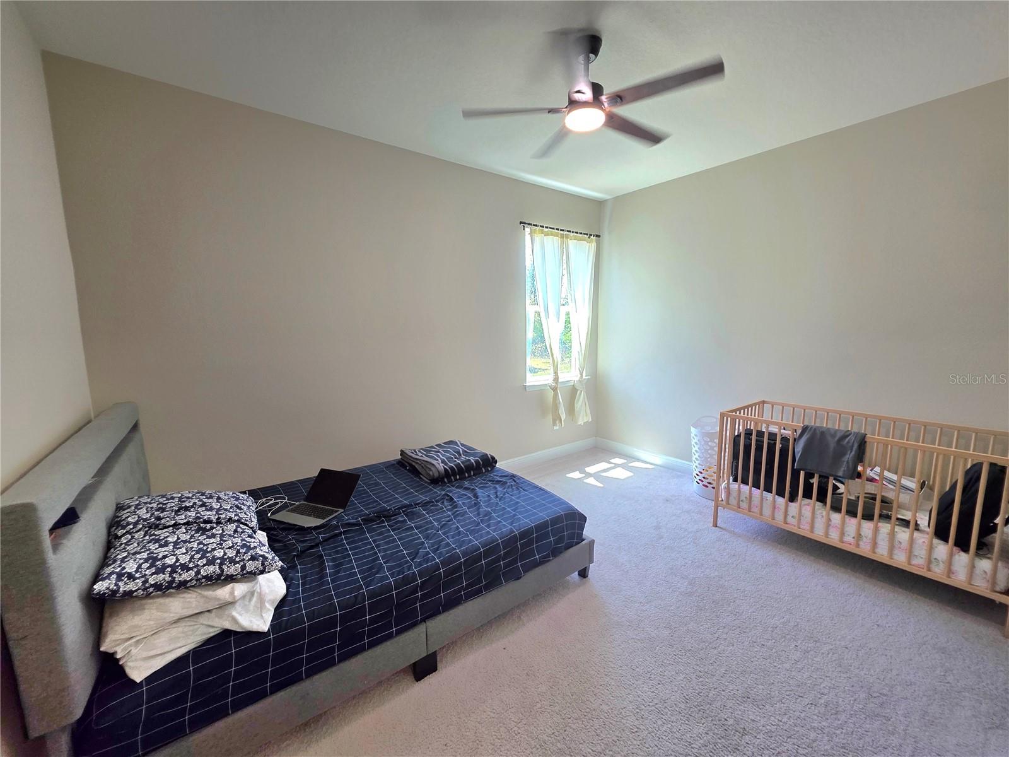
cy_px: 378
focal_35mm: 13
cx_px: 504
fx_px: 379
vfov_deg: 89.9
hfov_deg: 106.2
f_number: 1.9
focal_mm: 2.2
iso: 125
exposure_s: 1/120
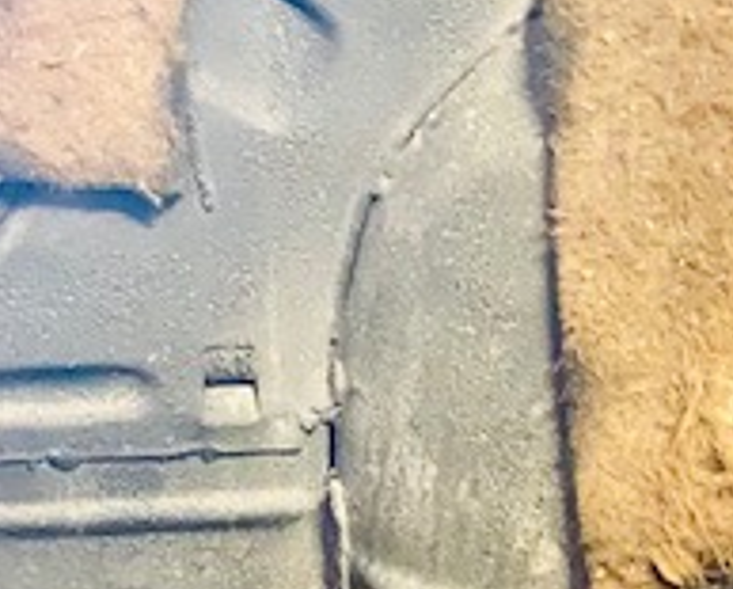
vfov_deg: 16.3
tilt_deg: -43.8
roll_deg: +8.9
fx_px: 1825
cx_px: 179
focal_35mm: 84
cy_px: 954
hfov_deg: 22.5
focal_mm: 4.25
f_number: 1.8
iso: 500
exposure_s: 1/9
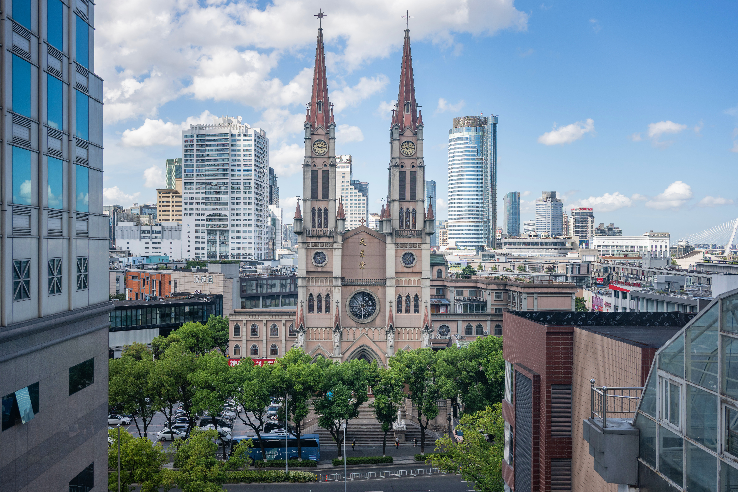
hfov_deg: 55.1
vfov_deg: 38.4
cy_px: 246
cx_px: 369
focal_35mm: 34
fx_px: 707
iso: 100
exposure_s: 1/640
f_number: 4
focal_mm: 34.5
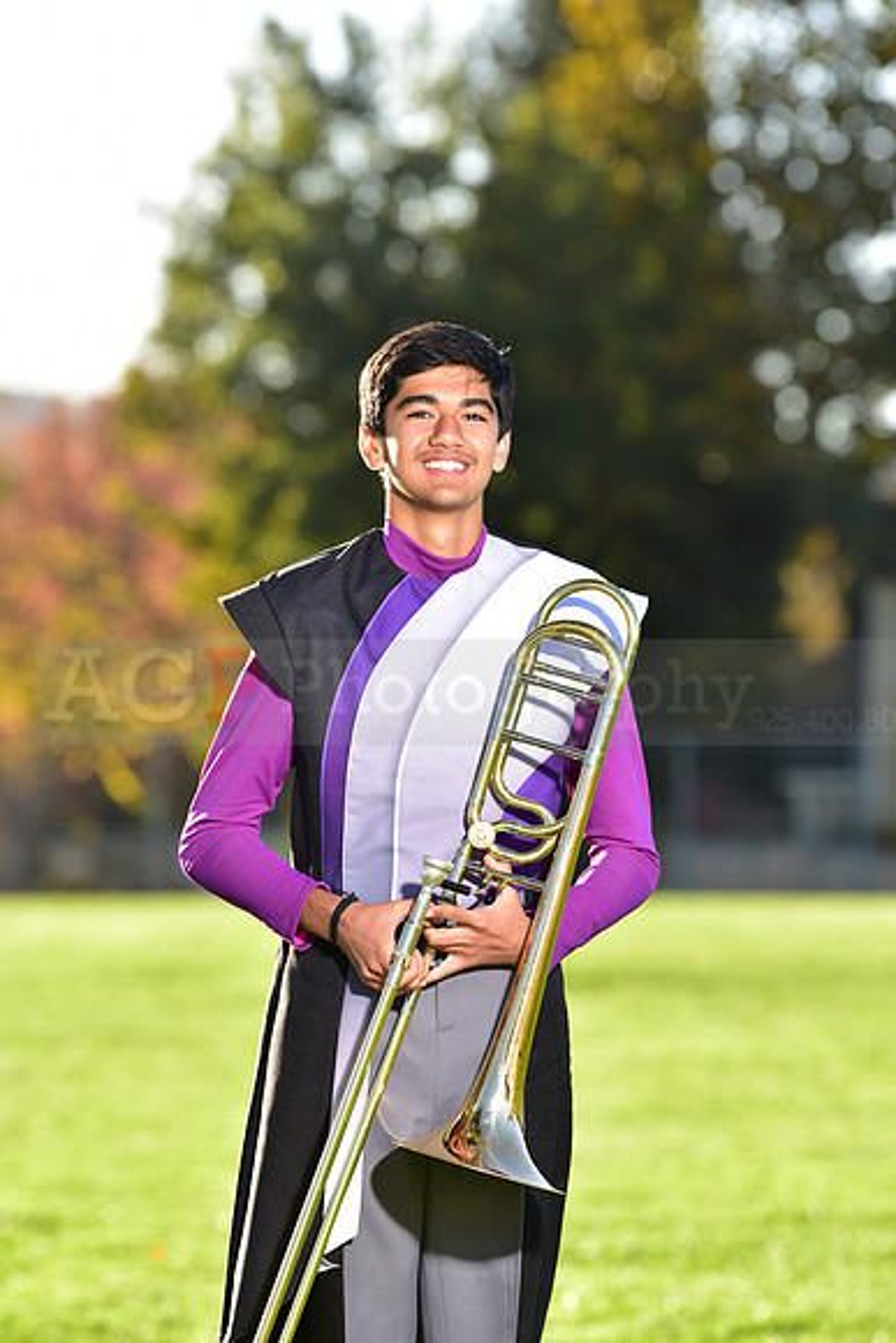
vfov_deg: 10.3
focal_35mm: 200
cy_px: 672
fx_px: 7462
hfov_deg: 6.9
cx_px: 448
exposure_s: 1/200
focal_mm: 200
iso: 100
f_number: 5
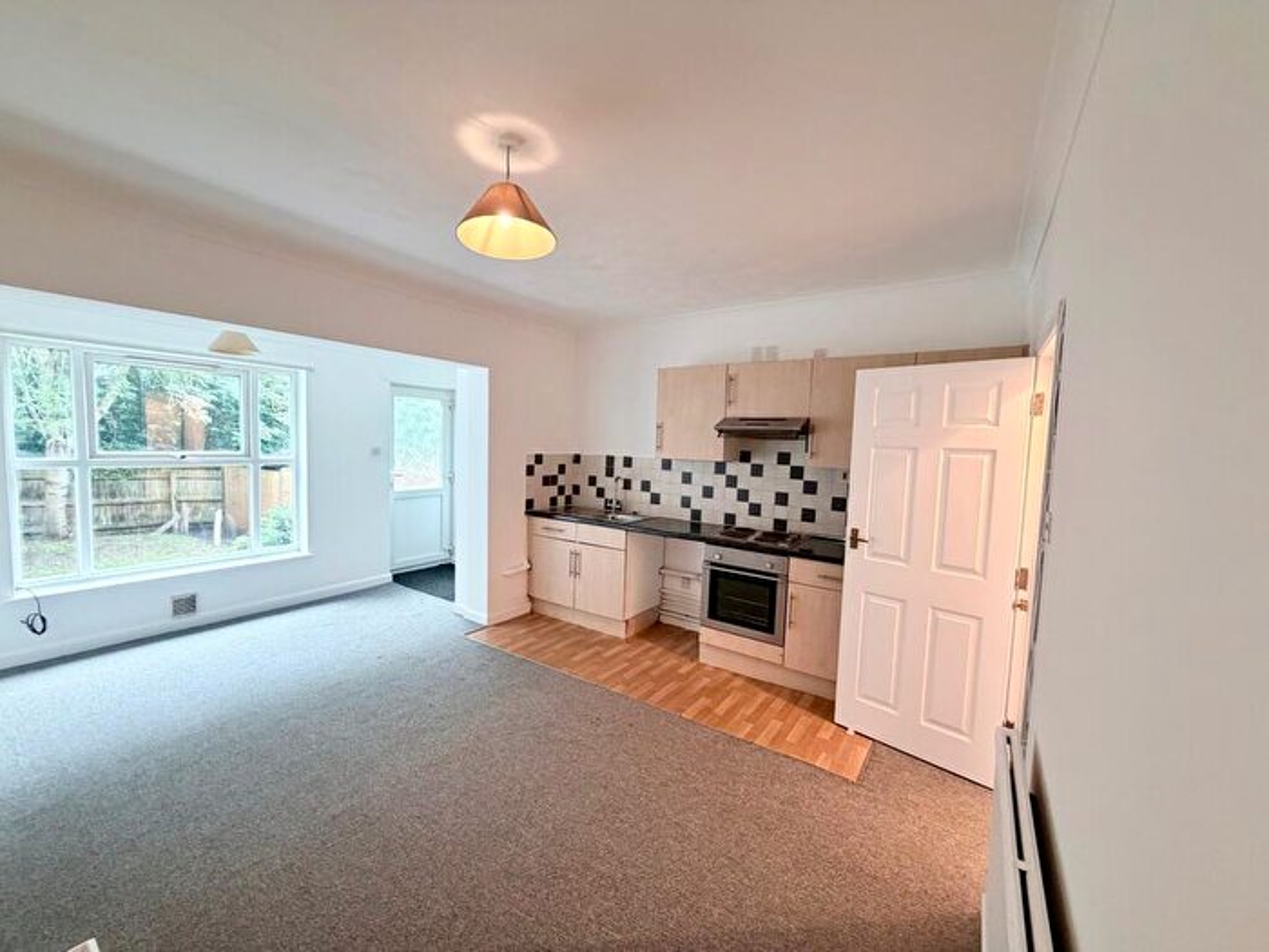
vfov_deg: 85.7
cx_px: 634
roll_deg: -2.5
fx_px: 513
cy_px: 476
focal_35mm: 14
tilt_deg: -5.4
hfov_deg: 102.1
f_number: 2.2
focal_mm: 2.22
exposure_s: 1/50
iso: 250
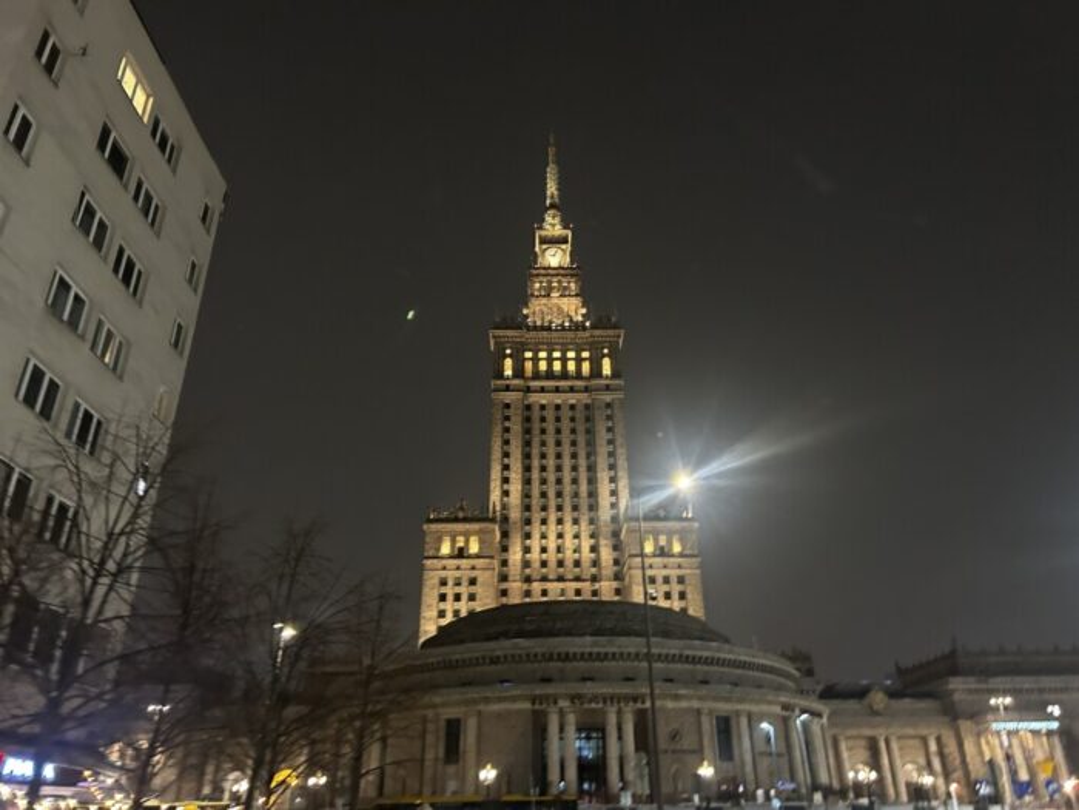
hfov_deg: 67.3
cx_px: 540
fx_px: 810
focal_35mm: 26
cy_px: 405
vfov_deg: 53.1
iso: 500
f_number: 1.5
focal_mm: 5.7
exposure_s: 1/33
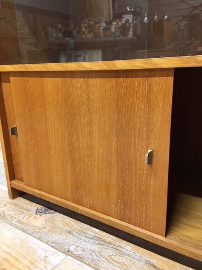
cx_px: 101
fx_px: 226
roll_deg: +1.7
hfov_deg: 48.2
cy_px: 135
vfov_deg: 61.7
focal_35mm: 29
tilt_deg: -13.1
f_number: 2.2
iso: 100
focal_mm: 4.15
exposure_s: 1/17
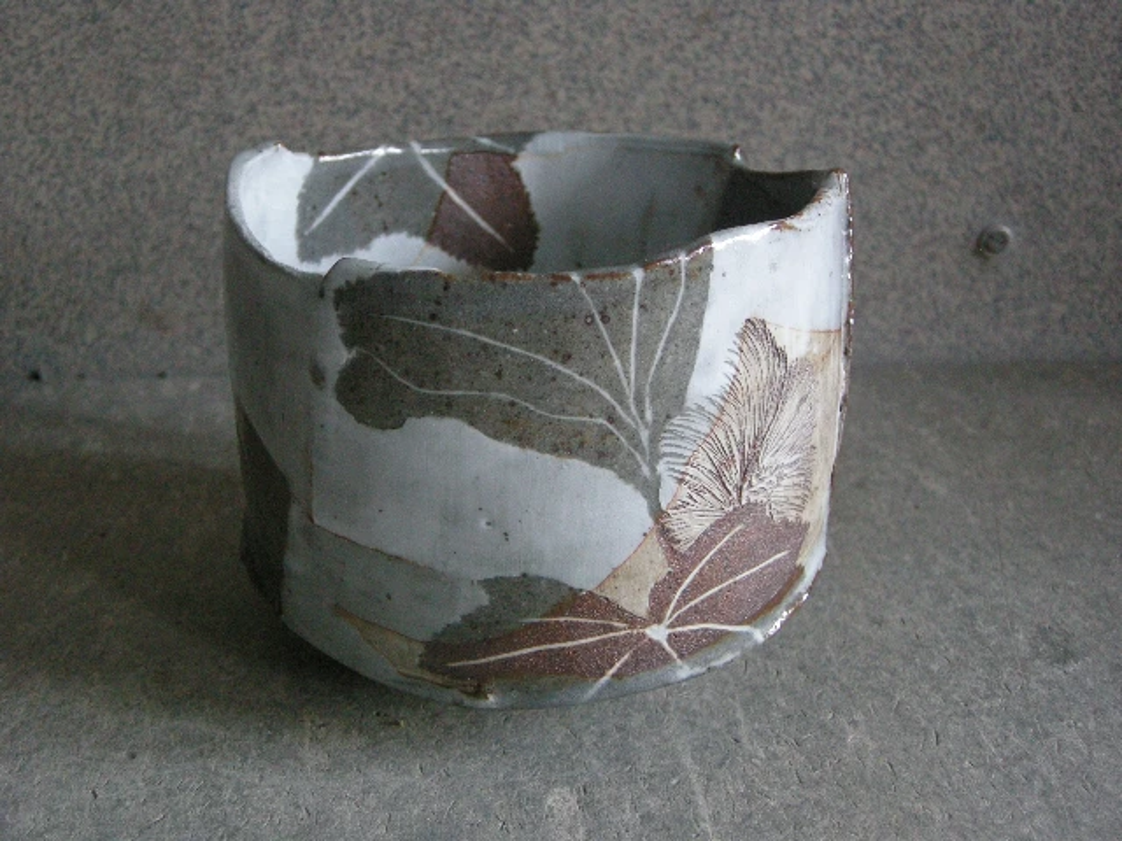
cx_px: 561
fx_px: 1556
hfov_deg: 39.7
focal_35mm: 48
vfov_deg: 30.3
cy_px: 420
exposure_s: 1/35.4
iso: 400
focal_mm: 10.1
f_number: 3.1
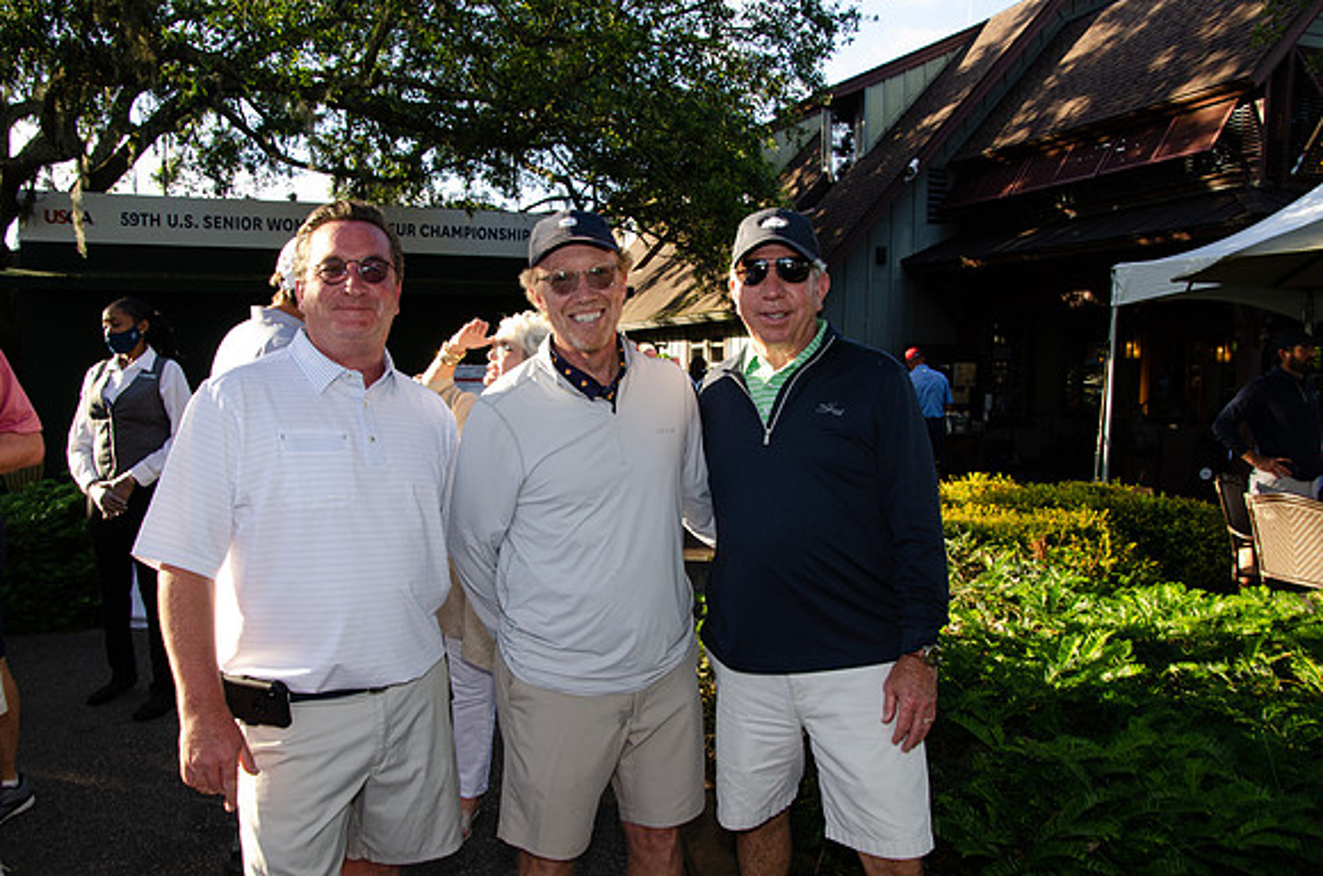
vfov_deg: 52.9
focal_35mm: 24
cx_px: 662
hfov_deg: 73.9
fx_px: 880
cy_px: 438
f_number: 8
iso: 400
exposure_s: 1/160
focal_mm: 16
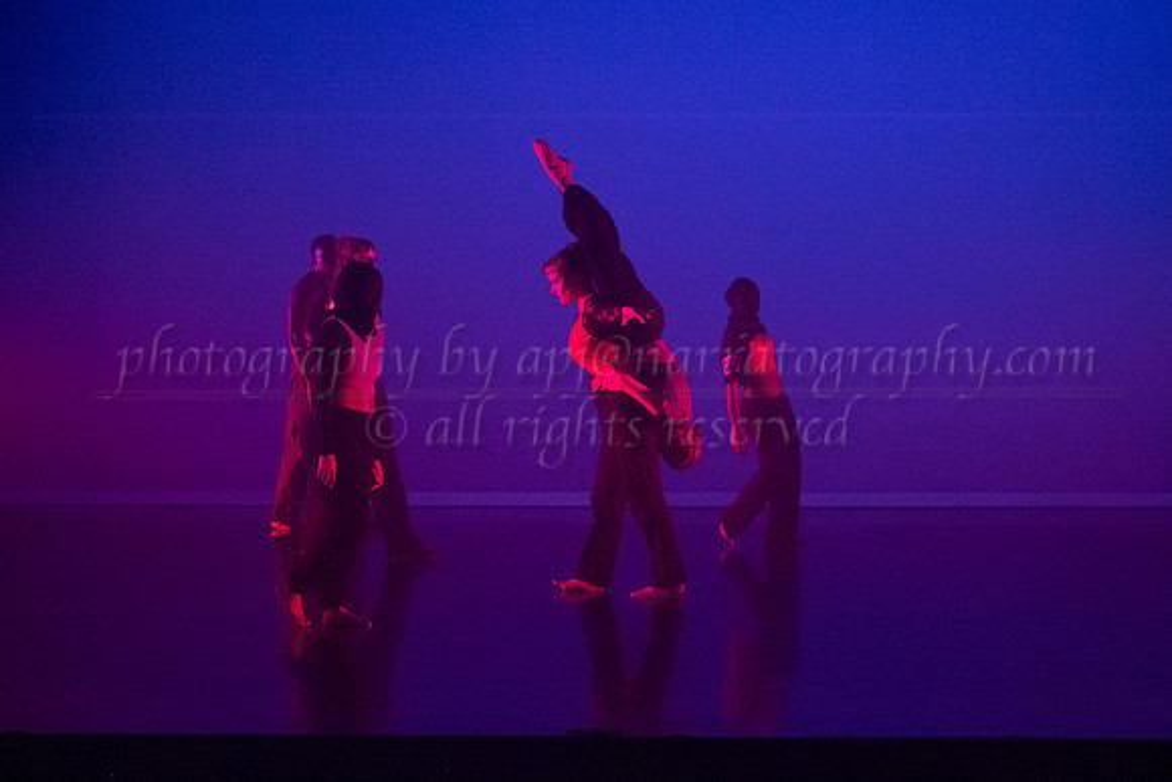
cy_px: 399
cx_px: 636
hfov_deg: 20.4
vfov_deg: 13.7
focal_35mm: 100
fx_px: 3256
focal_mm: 75
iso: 4000
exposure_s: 1/200
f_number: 3.5
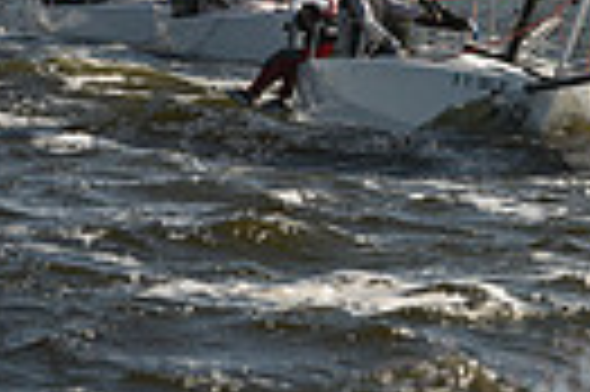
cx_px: 1243
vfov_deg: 1.3
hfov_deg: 1.9
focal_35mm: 1065
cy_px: -421
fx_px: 17432
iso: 250
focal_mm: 240
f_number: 8
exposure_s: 1/1250
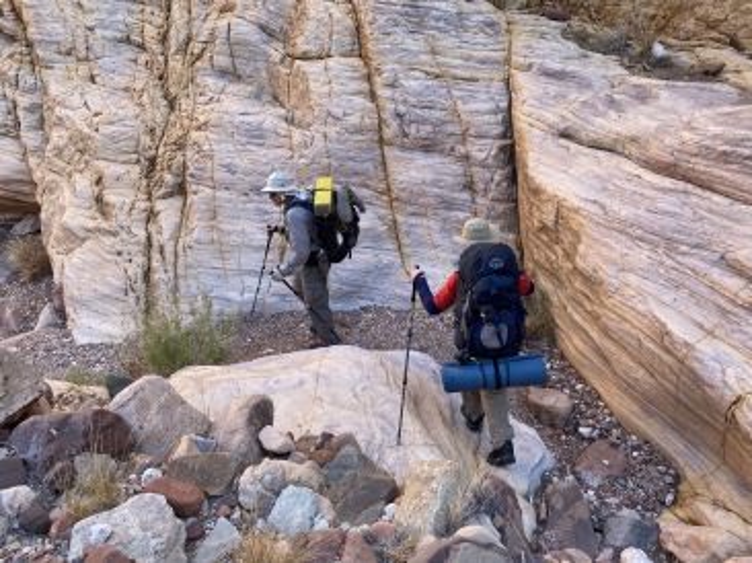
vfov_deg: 53.0
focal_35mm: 26
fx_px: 564
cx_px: 376
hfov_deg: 67.3
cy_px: 282
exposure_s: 1/211
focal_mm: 4.25
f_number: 1.8
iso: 32
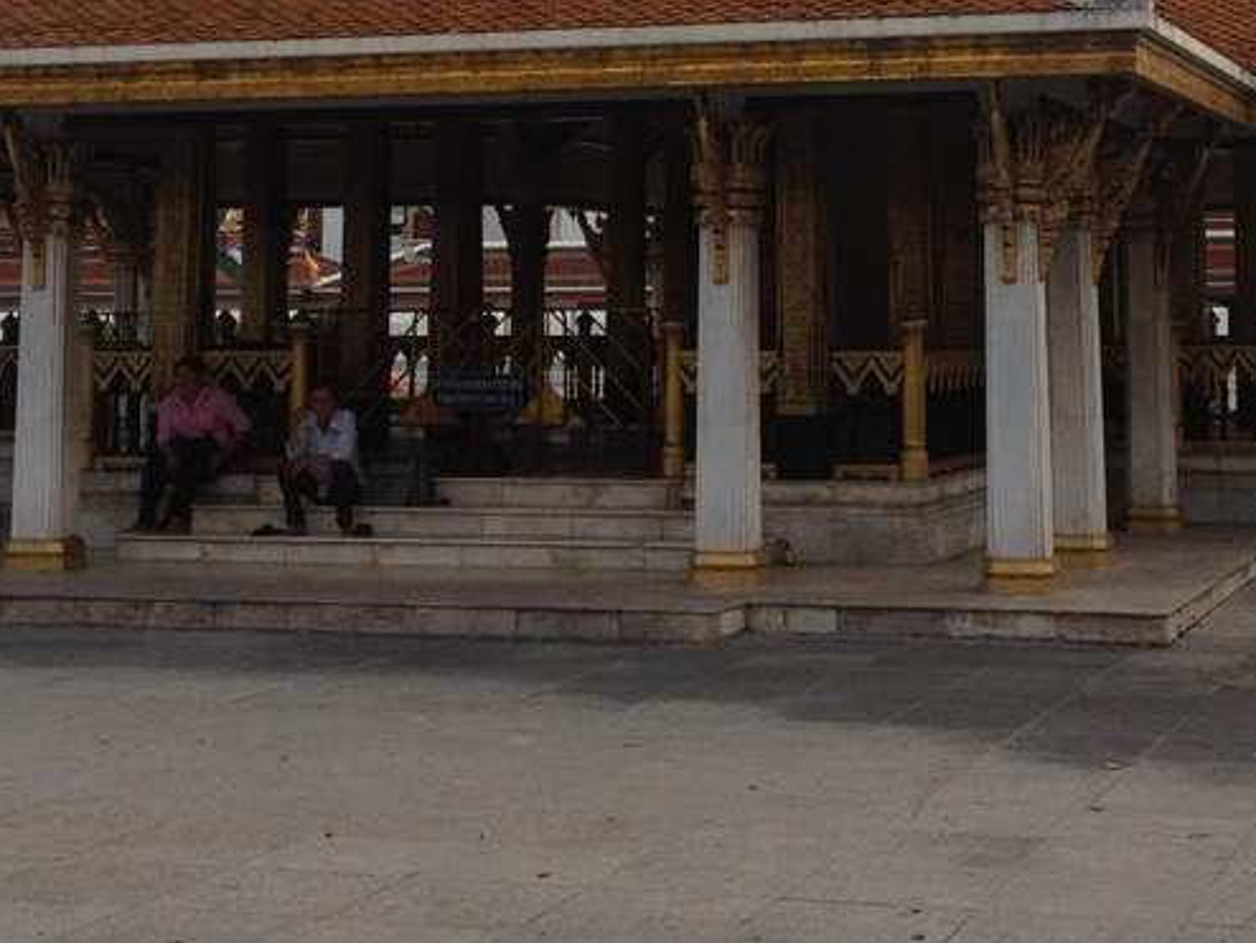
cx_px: 786
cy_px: 86
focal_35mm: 85
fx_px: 3086
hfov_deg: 23.0
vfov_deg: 17.1
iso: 64
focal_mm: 4.28
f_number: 2.4
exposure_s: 1/986
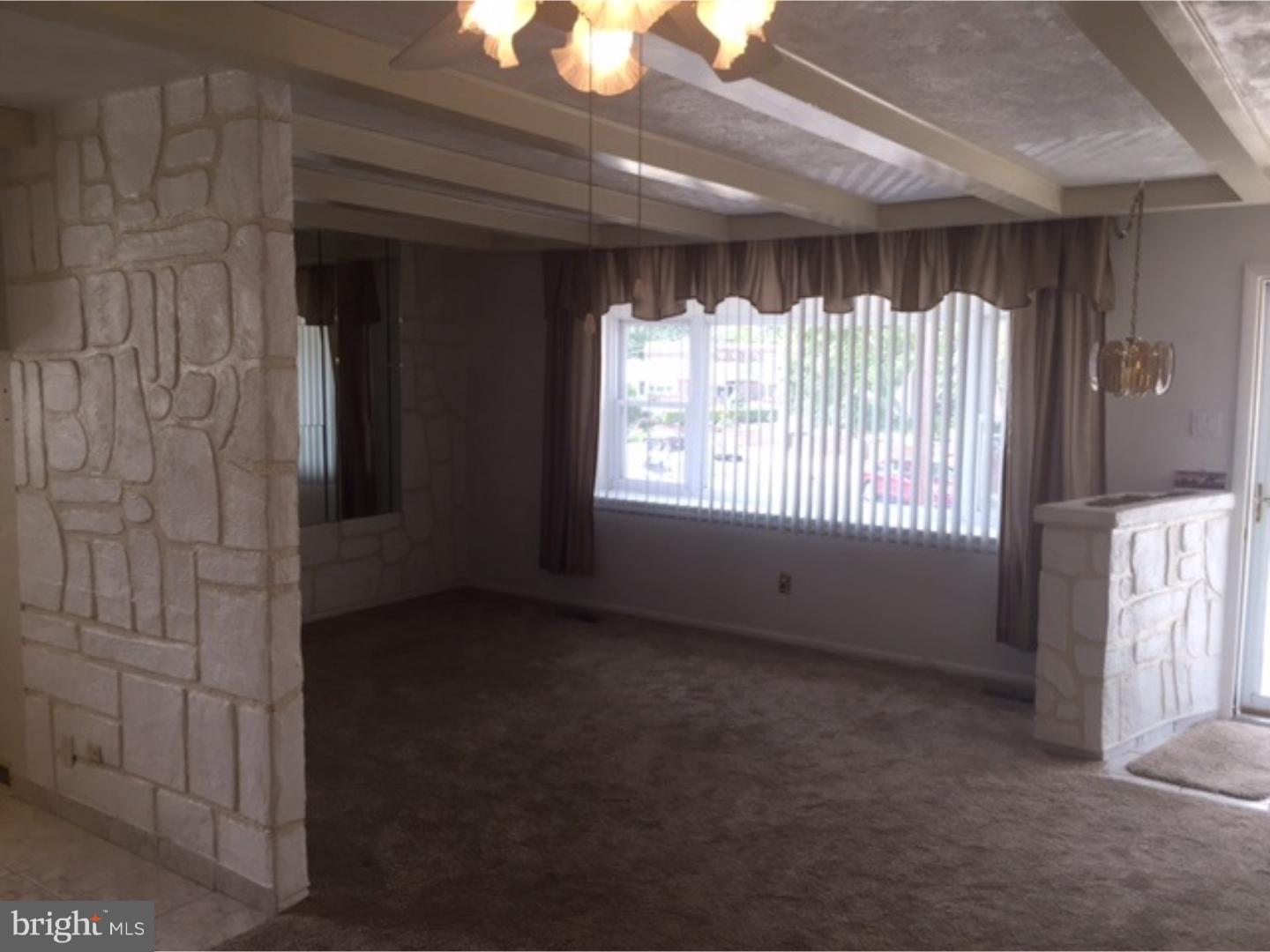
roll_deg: -0.1
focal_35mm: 29
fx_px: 1064
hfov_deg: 61.7
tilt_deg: -7.9
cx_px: 635
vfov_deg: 48.2
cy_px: 476
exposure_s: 1/120
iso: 50
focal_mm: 4.15
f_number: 2.2
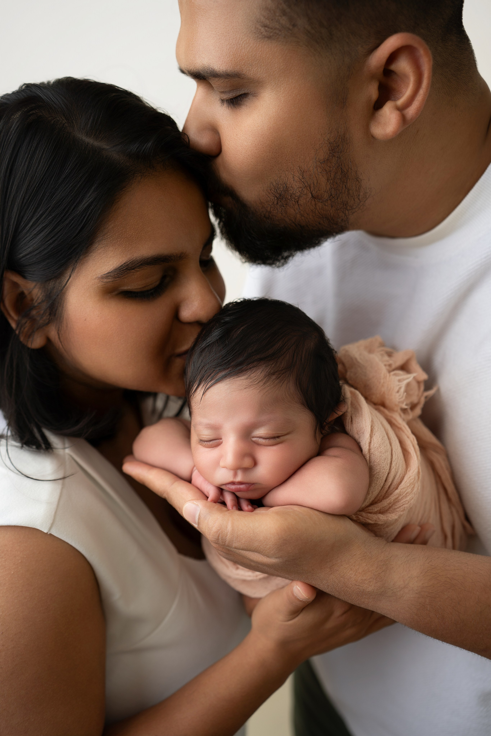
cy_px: 368
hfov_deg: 37.9
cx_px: 246
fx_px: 716
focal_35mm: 35
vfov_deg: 54.4
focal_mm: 35
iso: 100
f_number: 2.8
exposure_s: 1/160
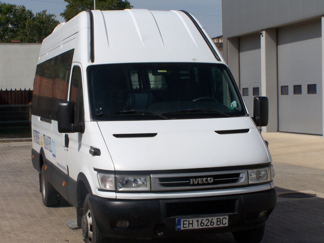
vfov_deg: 19.6
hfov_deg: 26.0
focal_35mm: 75
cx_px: 162
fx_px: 702
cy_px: 122
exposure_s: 1/500
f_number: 6.3
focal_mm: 12.4
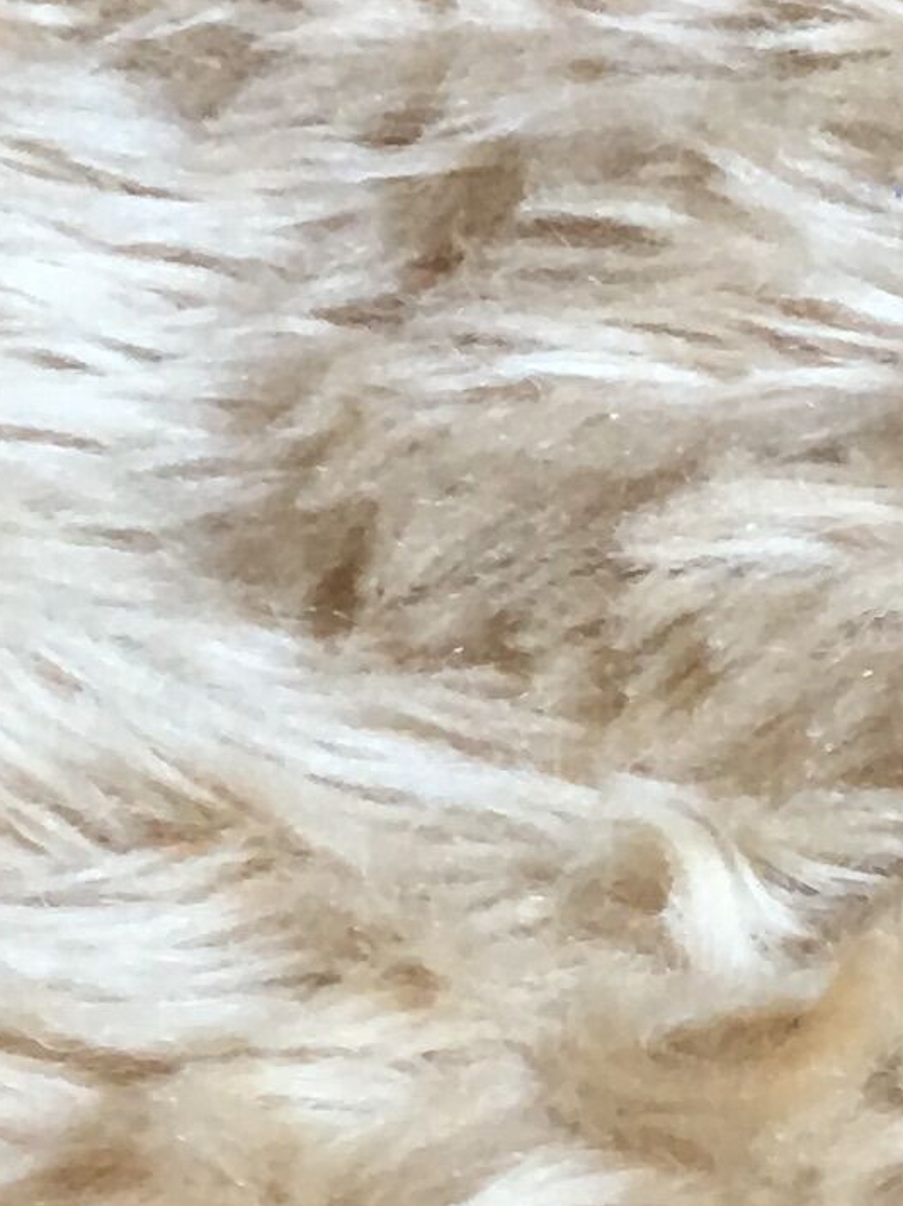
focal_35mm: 165
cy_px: 1737
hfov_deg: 9.0
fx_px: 5744
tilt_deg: -45.6
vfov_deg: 11.5
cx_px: 126
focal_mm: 4.15
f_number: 2.2
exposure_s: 1/33
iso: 50
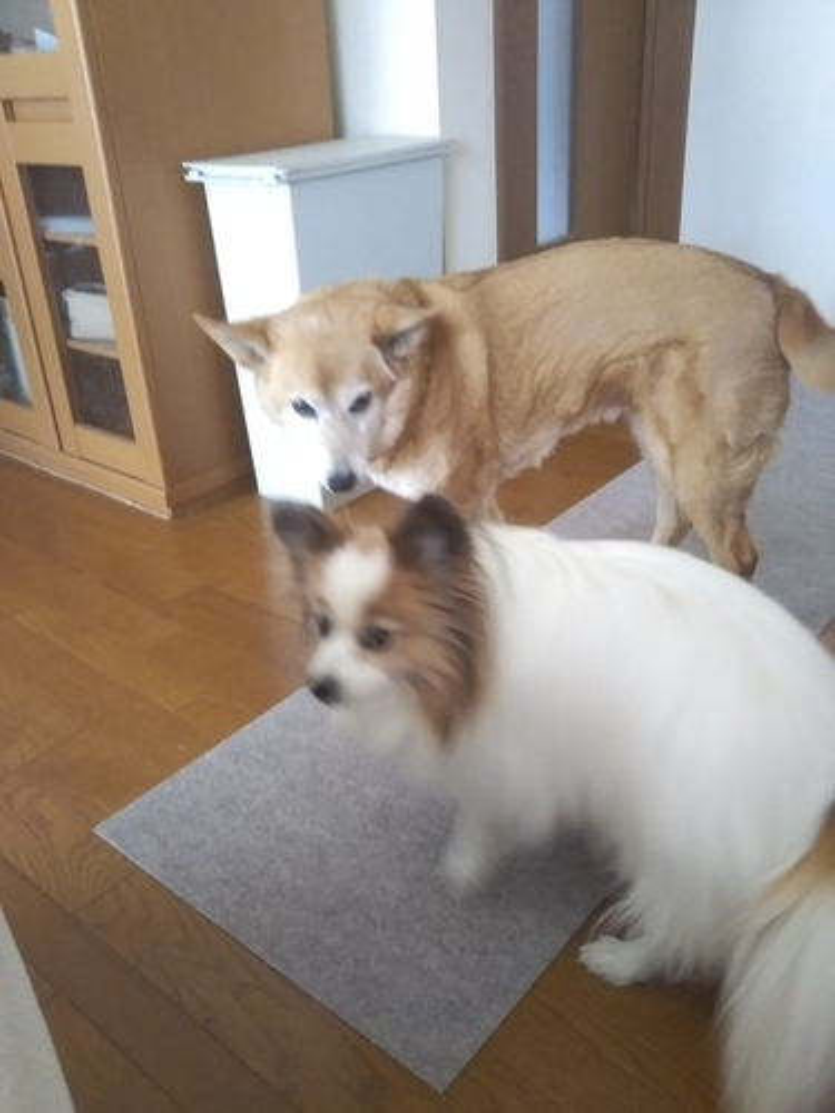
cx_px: 418
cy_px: 556
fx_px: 965
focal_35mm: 30
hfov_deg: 46.8
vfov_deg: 60.0
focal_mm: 4
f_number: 2.2
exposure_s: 1/30
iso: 640
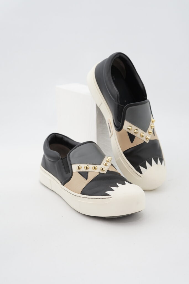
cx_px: 94
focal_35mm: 50
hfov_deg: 27.0
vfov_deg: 39.6
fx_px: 394
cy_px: 142
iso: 640
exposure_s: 1/15
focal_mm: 50
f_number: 6.3
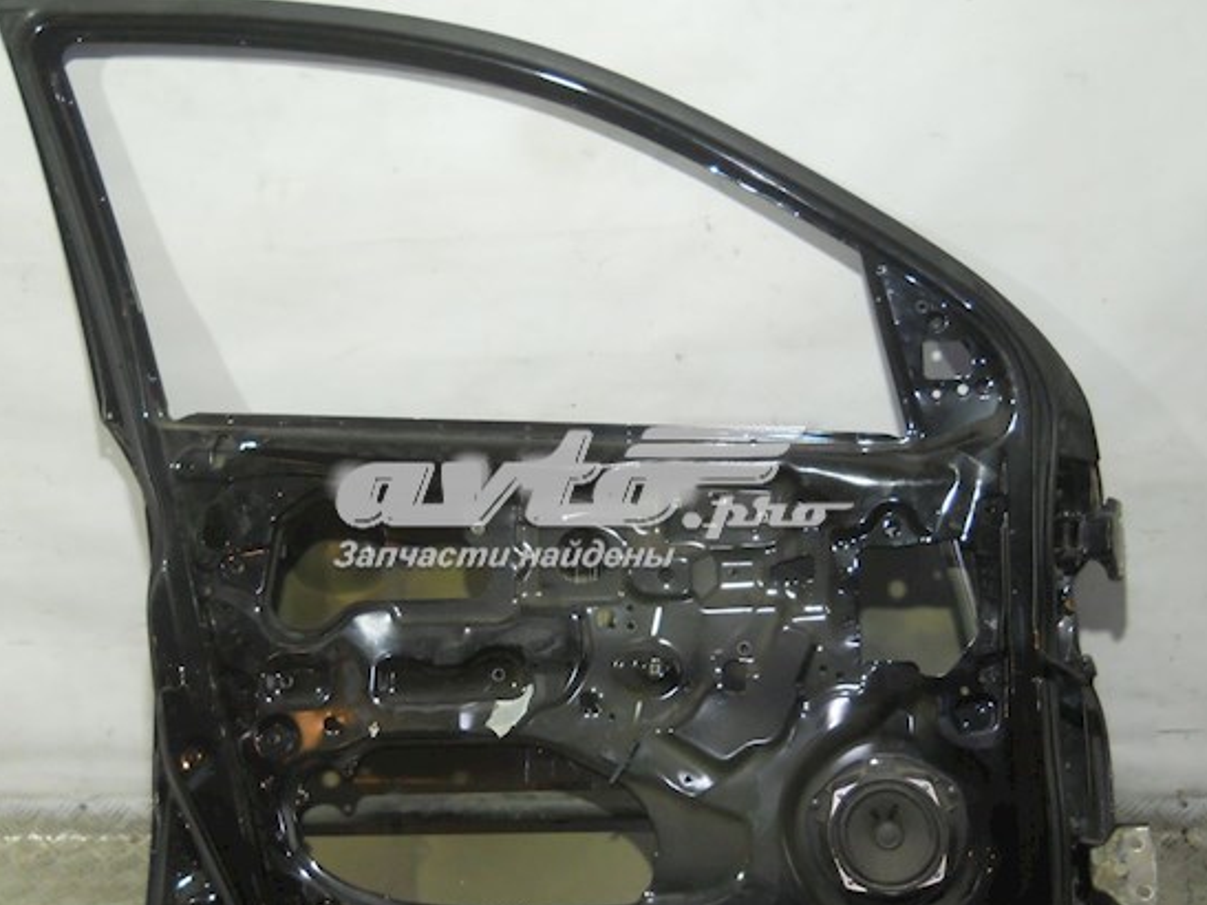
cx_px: 587
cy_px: 492
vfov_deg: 30.2
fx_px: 1673
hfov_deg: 39.7
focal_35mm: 48
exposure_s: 1/30
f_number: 3.1
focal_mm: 6.72
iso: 200
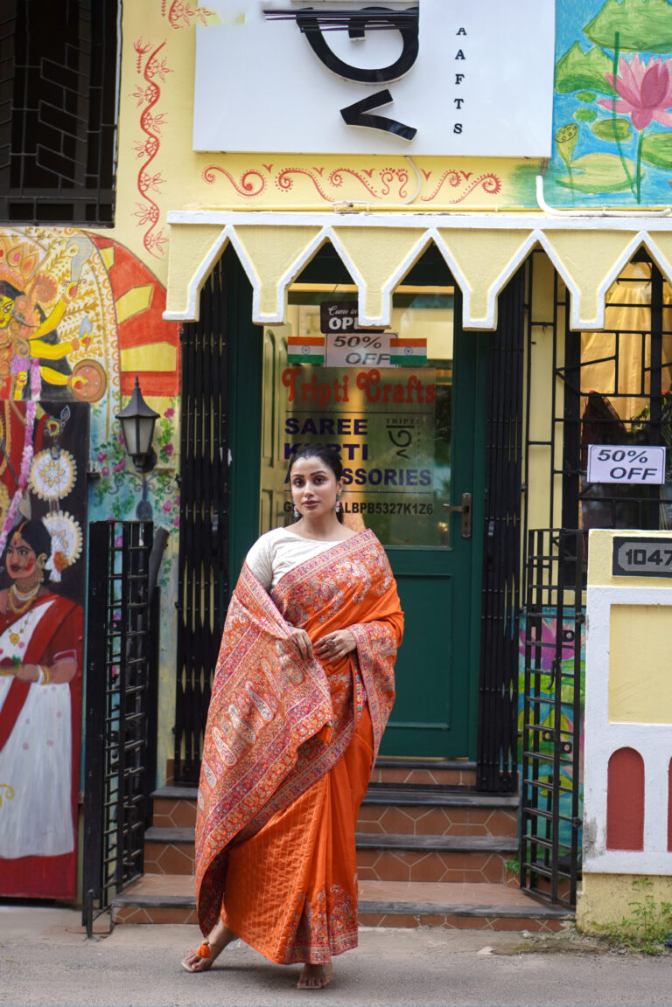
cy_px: 504
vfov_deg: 54.4
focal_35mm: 35
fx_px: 980
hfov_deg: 37.9
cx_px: 336
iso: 100
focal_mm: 35
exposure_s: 1/160
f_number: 8
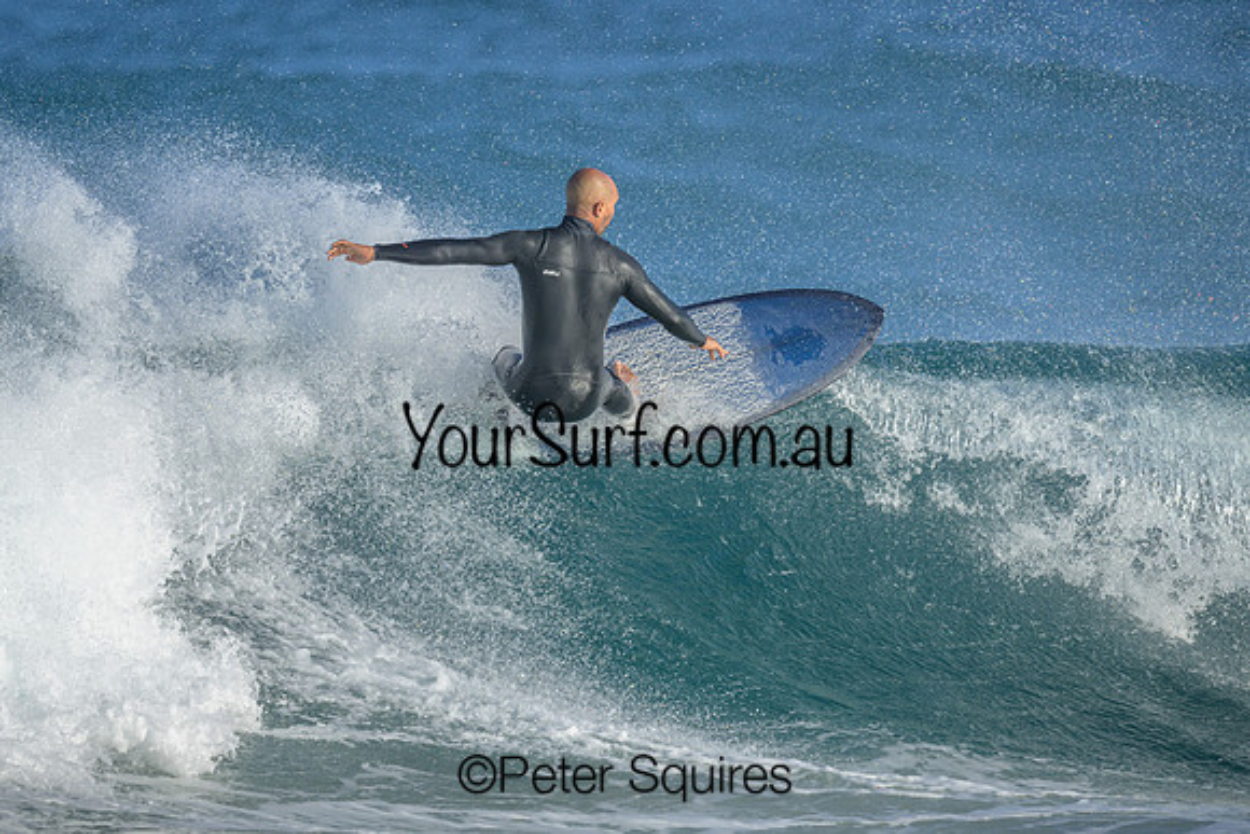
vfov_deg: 1.5
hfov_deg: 2.2
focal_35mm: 942
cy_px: 369
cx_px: 514
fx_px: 32712
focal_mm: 800
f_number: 6.3
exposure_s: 1/2000
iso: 400
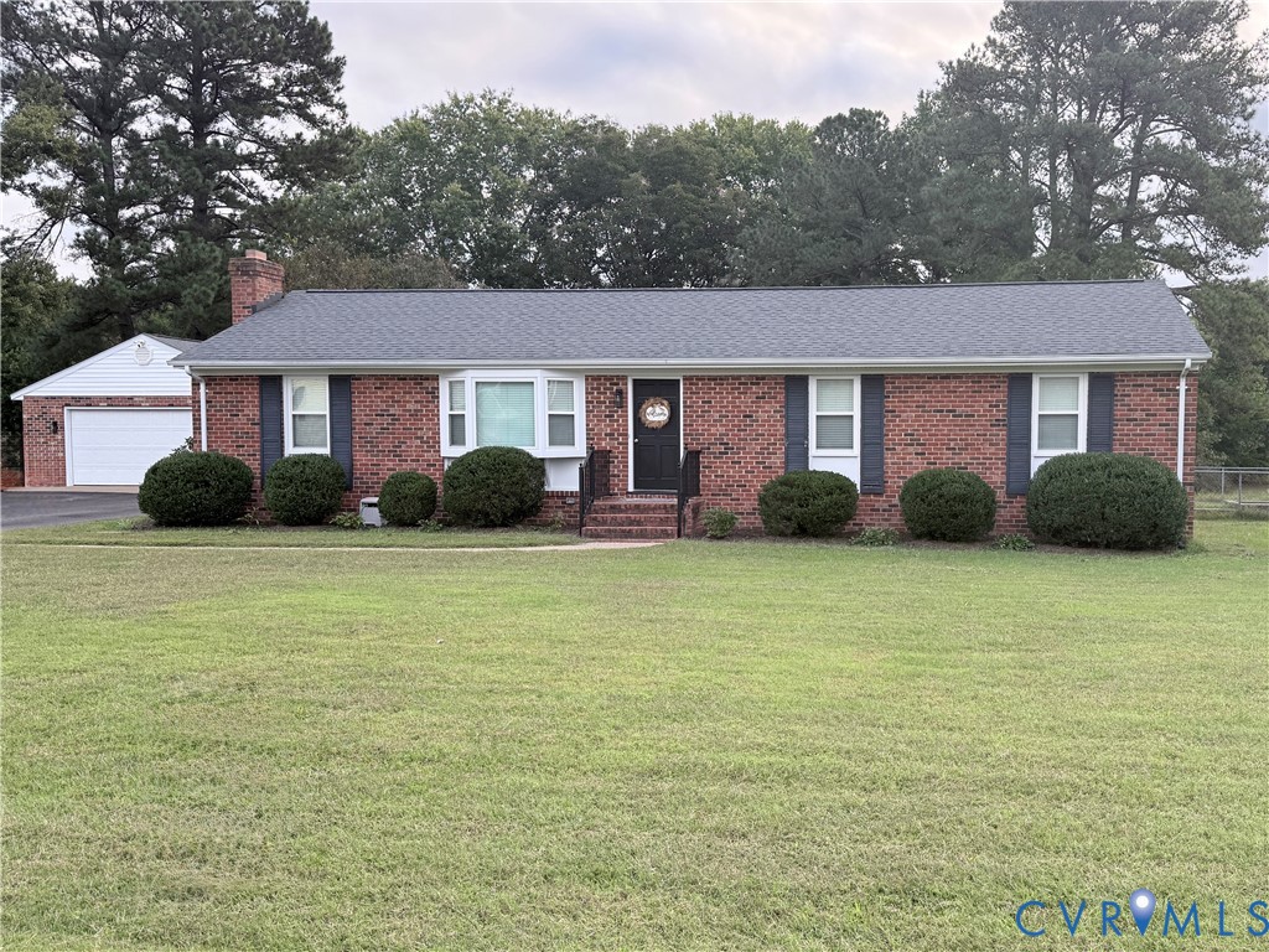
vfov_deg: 56.8
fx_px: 880
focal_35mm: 24
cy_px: 476
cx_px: 634
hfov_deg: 71.6
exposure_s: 1/665
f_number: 1.78
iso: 100
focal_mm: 6.76
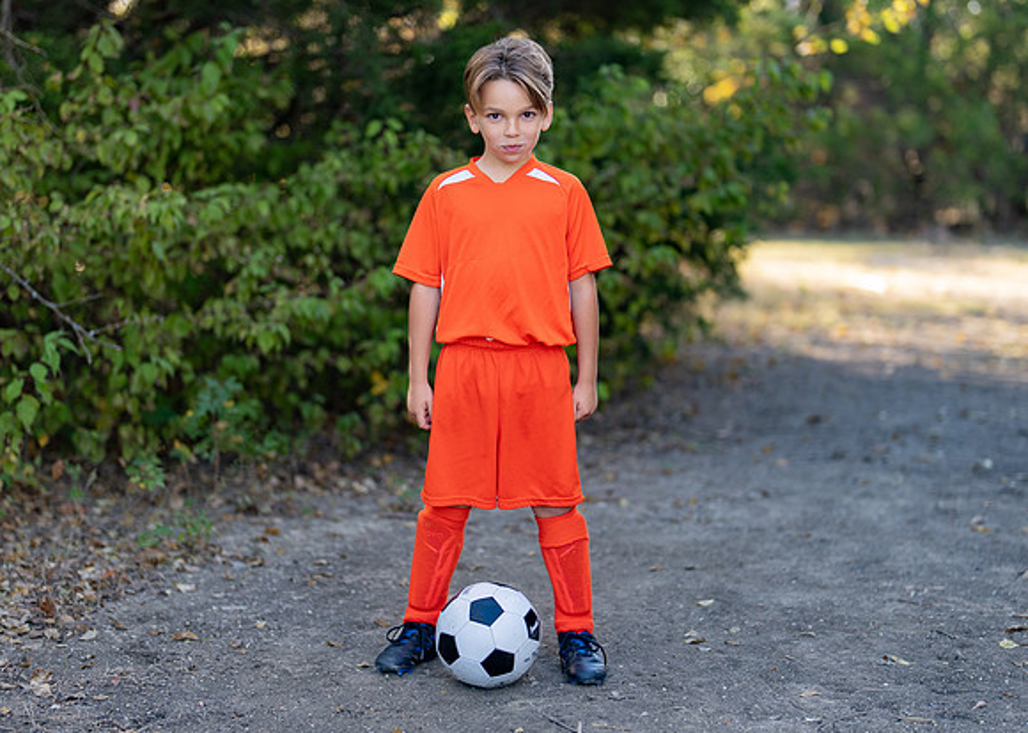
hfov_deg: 29.1
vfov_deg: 21.0
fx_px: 1980
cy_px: 362
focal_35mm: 68
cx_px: 501
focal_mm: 50
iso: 100
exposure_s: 1/1000
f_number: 1.2
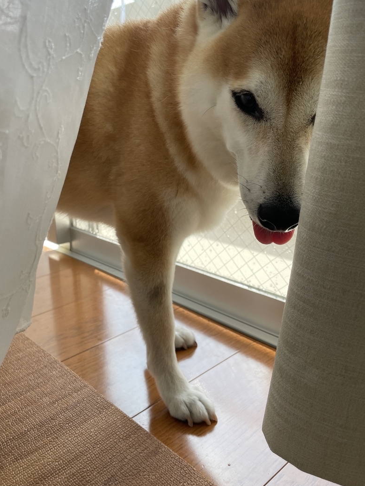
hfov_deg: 46.7
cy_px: 208
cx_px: 156
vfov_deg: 59.7
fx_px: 422
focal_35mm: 30
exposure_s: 1/384
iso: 32
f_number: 1.6
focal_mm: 4.2
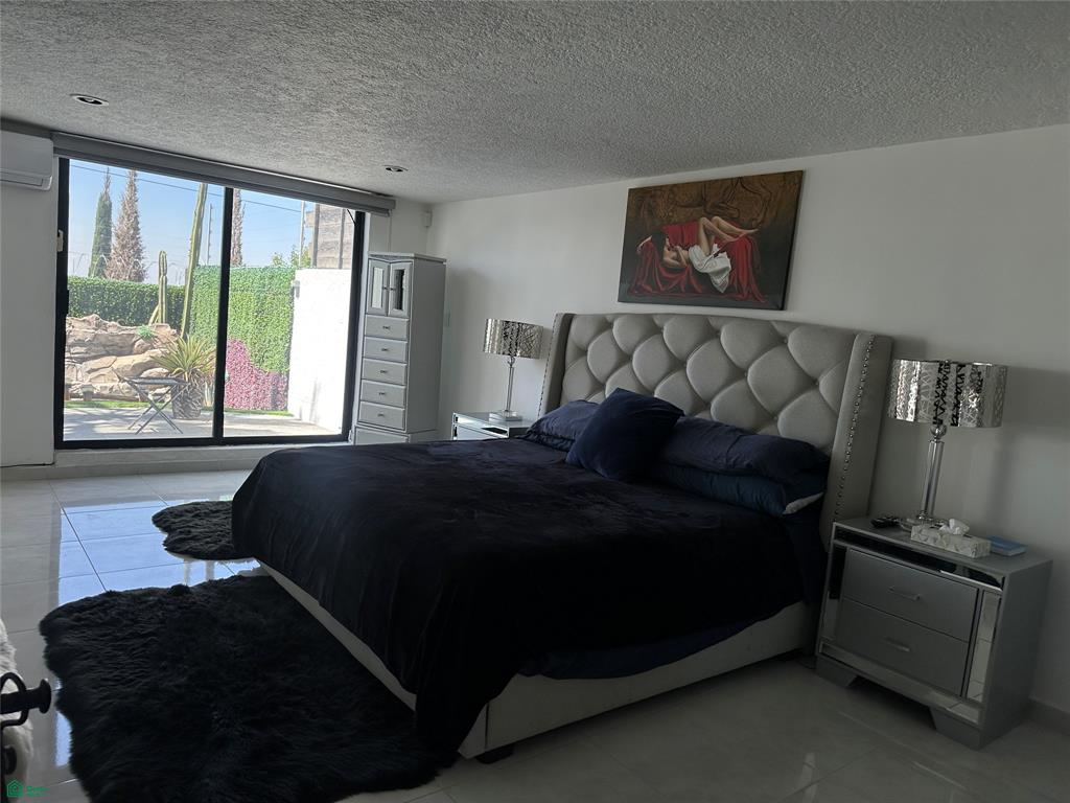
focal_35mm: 24
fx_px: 742
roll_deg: -5.3
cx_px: 535
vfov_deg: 56.8
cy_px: 402
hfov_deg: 71.6
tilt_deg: -6.4
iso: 80
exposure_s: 1/442
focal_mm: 6.86
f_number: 1.78
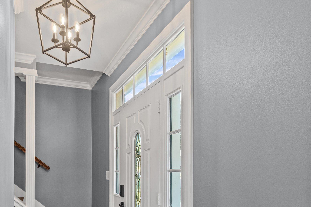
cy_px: 172
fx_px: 225
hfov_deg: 68.4
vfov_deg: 46.3
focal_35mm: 26
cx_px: 118
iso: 250
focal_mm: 10
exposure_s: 1/2
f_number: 9
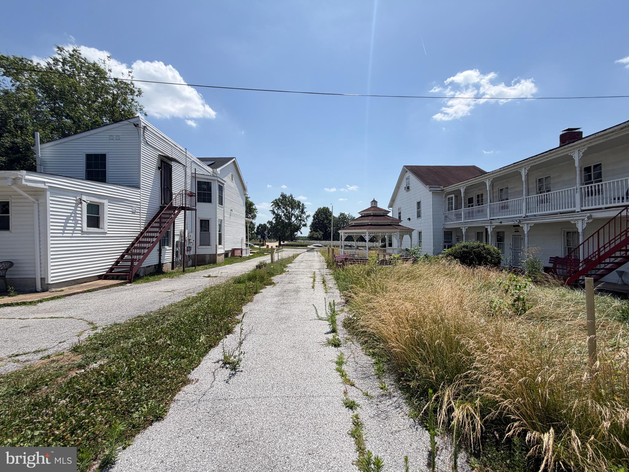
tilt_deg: +1.5
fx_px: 254
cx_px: 314
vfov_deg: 85.7
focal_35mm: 14
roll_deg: +0.2
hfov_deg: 102.1
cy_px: 236
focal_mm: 2.22
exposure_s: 1/942
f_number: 2.2
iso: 20
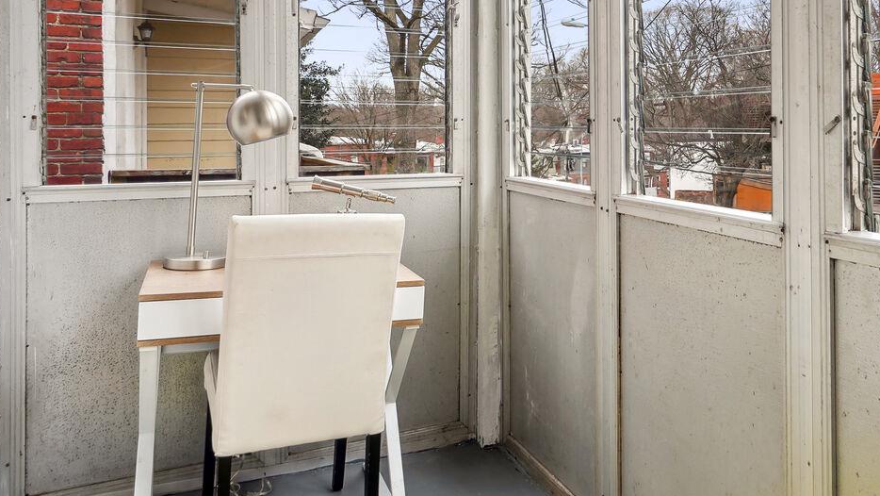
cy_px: 106
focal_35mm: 31
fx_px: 724
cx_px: 620
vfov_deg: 36.6
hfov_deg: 60.4
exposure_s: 1/3.33
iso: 200
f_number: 8
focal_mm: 16
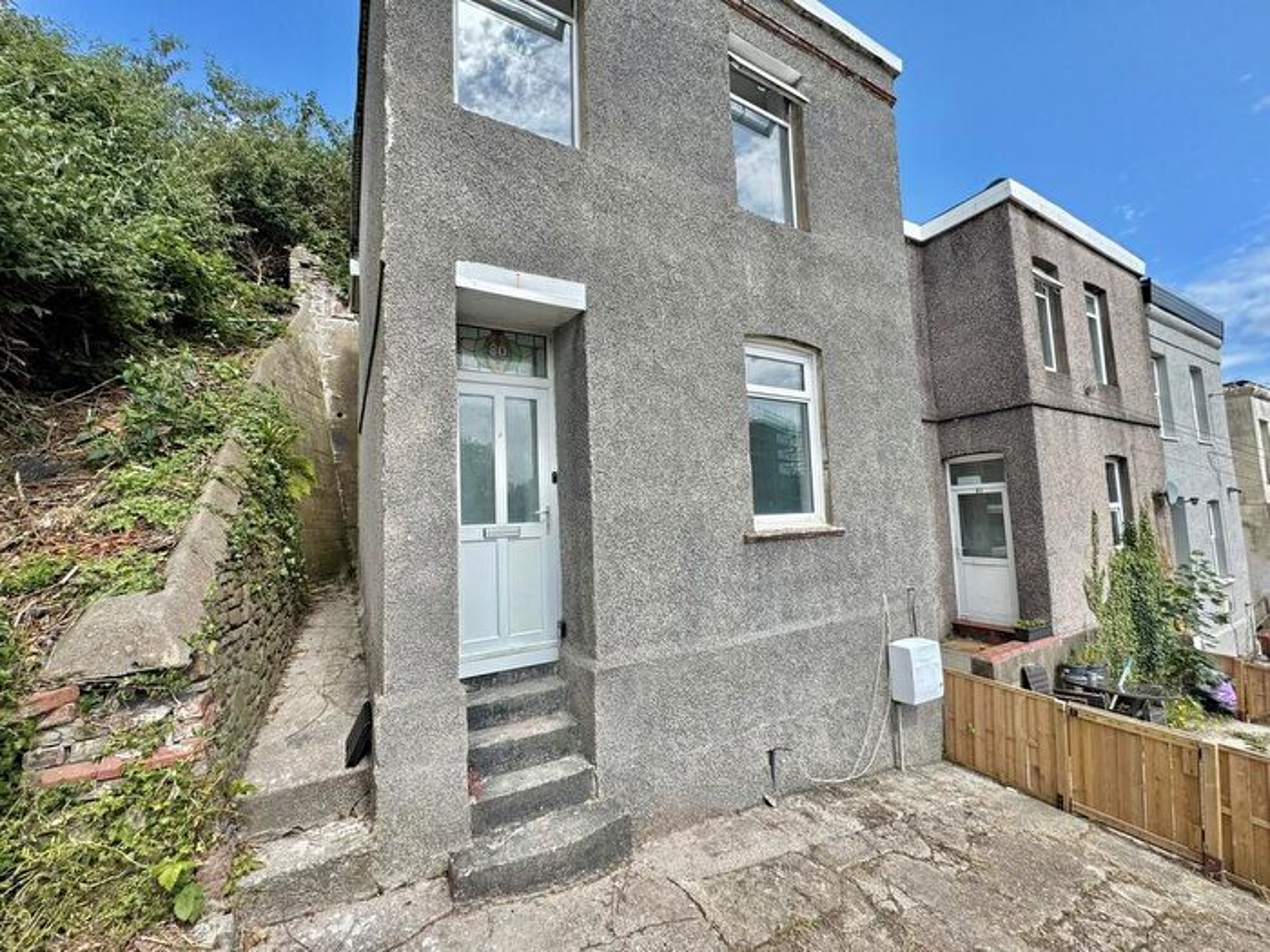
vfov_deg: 85.7
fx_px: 514
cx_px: 635
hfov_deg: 102.1
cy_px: 476
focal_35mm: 14
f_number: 2.2
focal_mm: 2.22
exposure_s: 1/1536
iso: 50
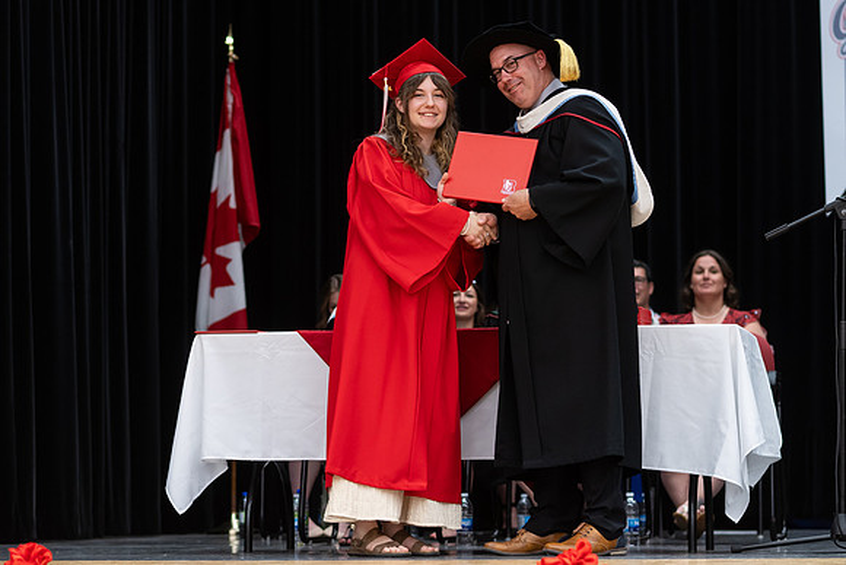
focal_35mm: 116
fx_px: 2734
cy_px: 306
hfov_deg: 17.6
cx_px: 423
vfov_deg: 11.8
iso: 1000
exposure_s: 1/200
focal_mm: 85
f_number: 2.8
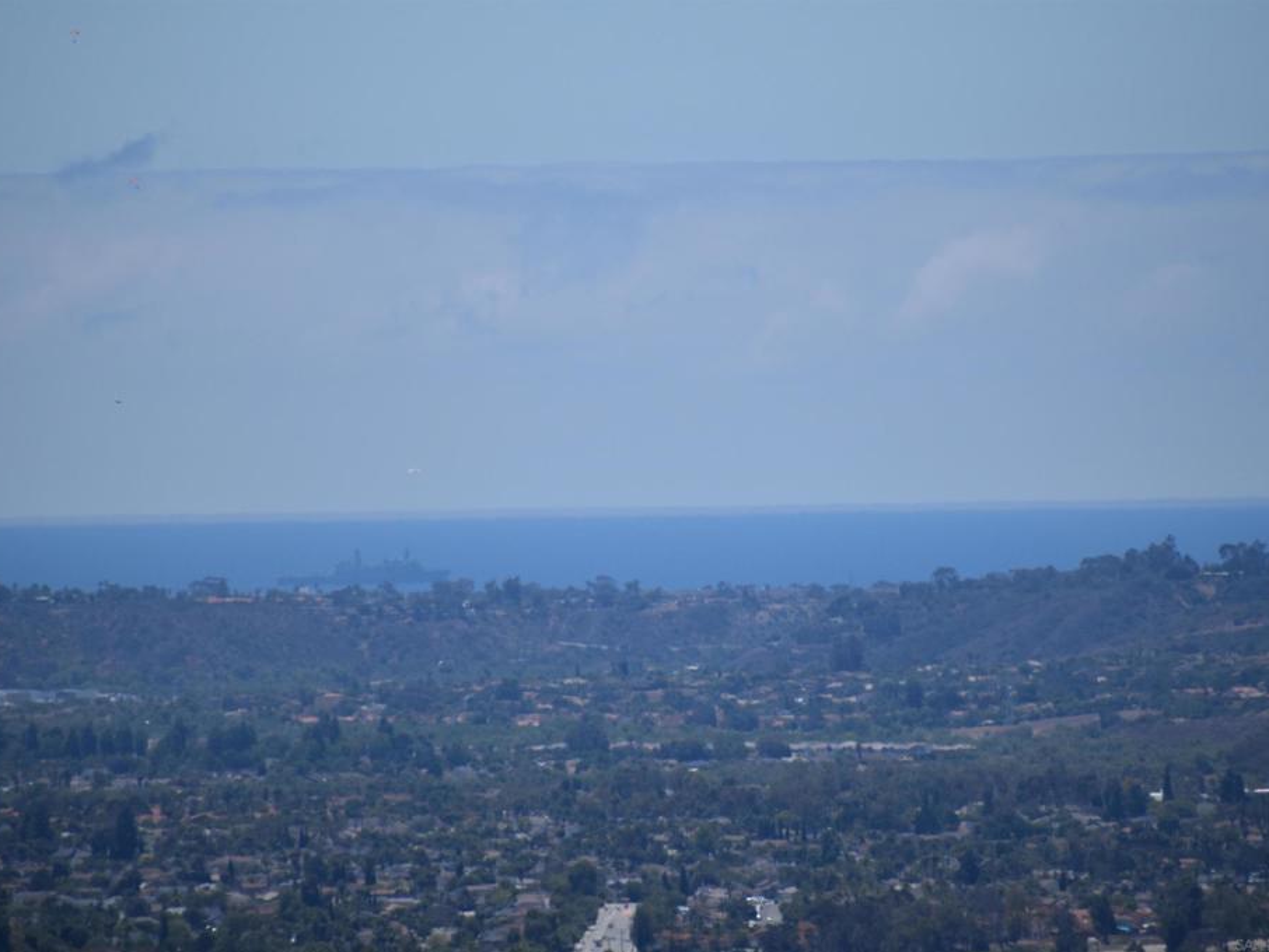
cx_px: 630
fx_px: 17931
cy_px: 477
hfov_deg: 4.1
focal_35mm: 489
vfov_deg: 3.0
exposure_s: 1/2000
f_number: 6.3
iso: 250
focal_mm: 300
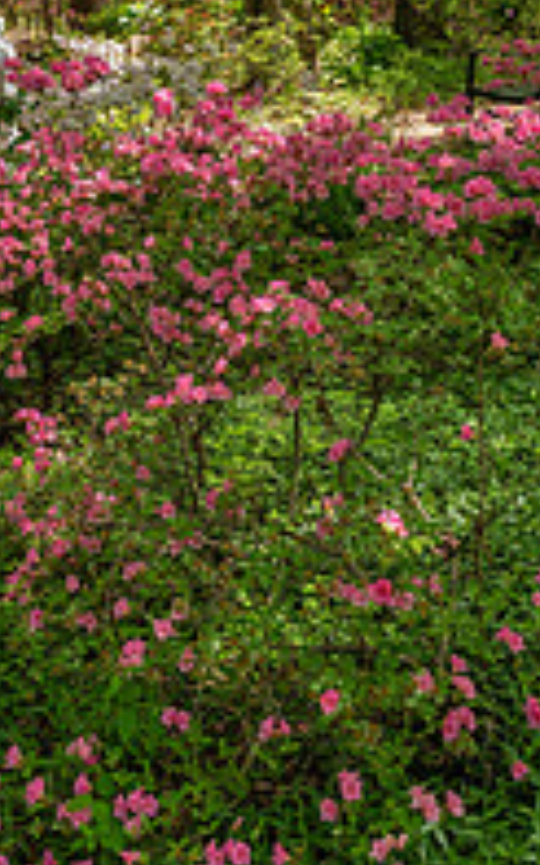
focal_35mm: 72
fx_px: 1697
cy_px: 158
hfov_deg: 17.8
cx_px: 48
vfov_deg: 27.9
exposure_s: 1/160
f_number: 8
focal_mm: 31
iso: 560
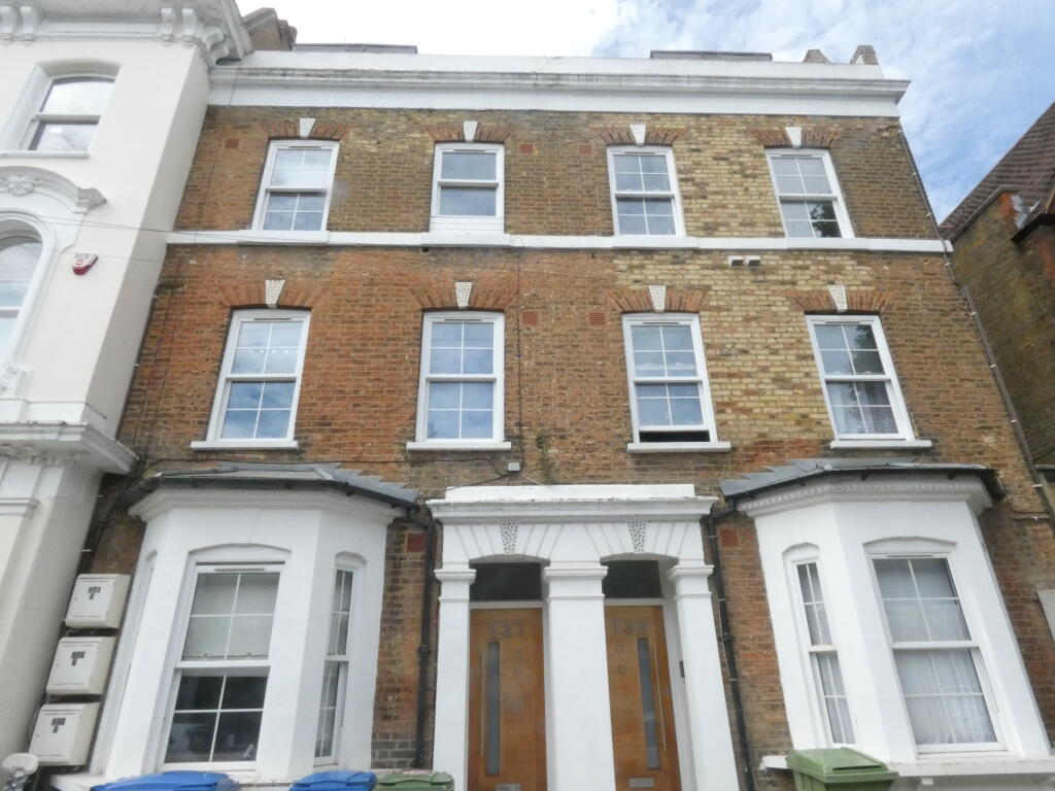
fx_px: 610
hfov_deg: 81.7
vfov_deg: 66.0
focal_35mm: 20
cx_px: 528
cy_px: 396
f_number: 8
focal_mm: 3.6
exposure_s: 1/800
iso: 800
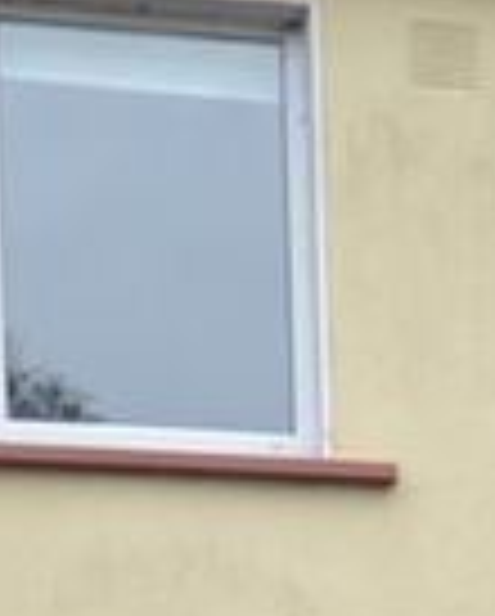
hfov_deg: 7.9
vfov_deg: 9.3
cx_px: 778
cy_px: 1326
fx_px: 3507
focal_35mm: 192
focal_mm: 13
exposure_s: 1/125
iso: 100
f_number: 5.6
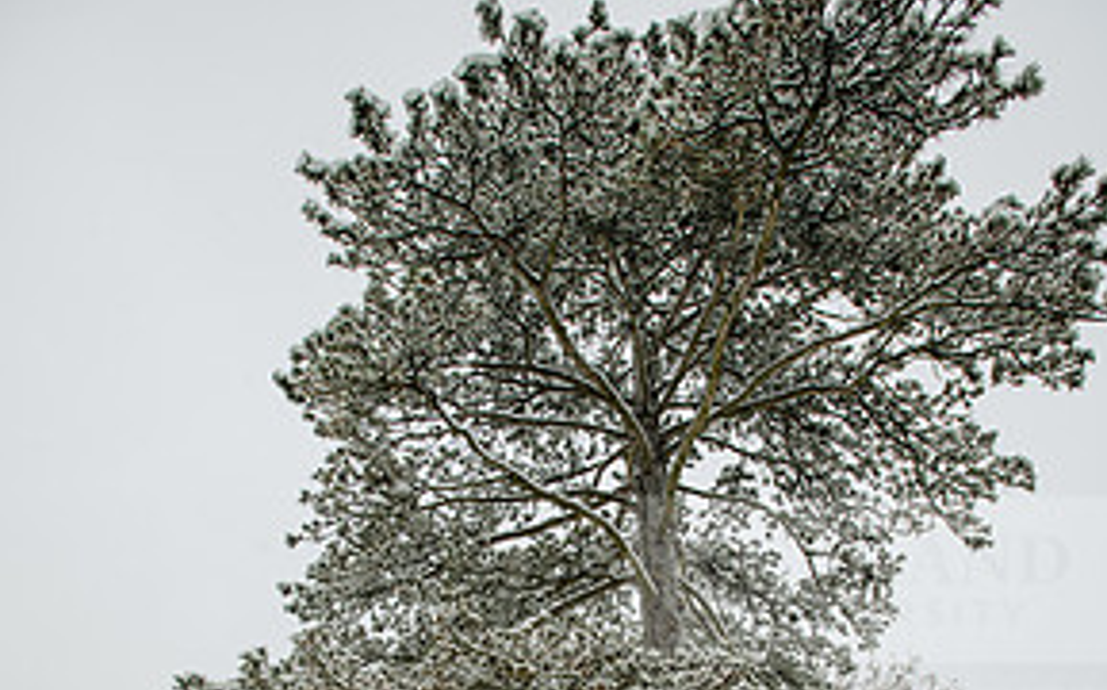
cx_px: 567
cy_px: 736
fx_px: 814
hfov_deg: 68.4
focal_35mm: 27
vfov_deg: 38.9
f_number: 5
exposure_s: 1/400
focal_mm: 17
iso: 250
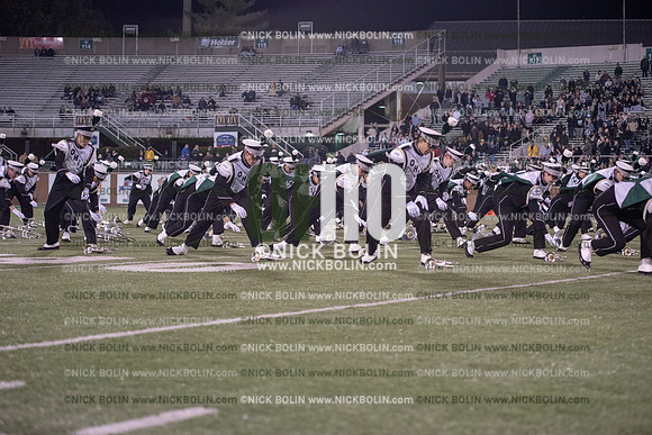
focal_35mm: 70
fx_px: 1268
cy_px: 218
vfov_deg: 19.5
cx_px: 326
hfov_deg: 28.8
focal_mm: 70
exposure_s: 1/1250
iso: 5000
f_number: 3.2
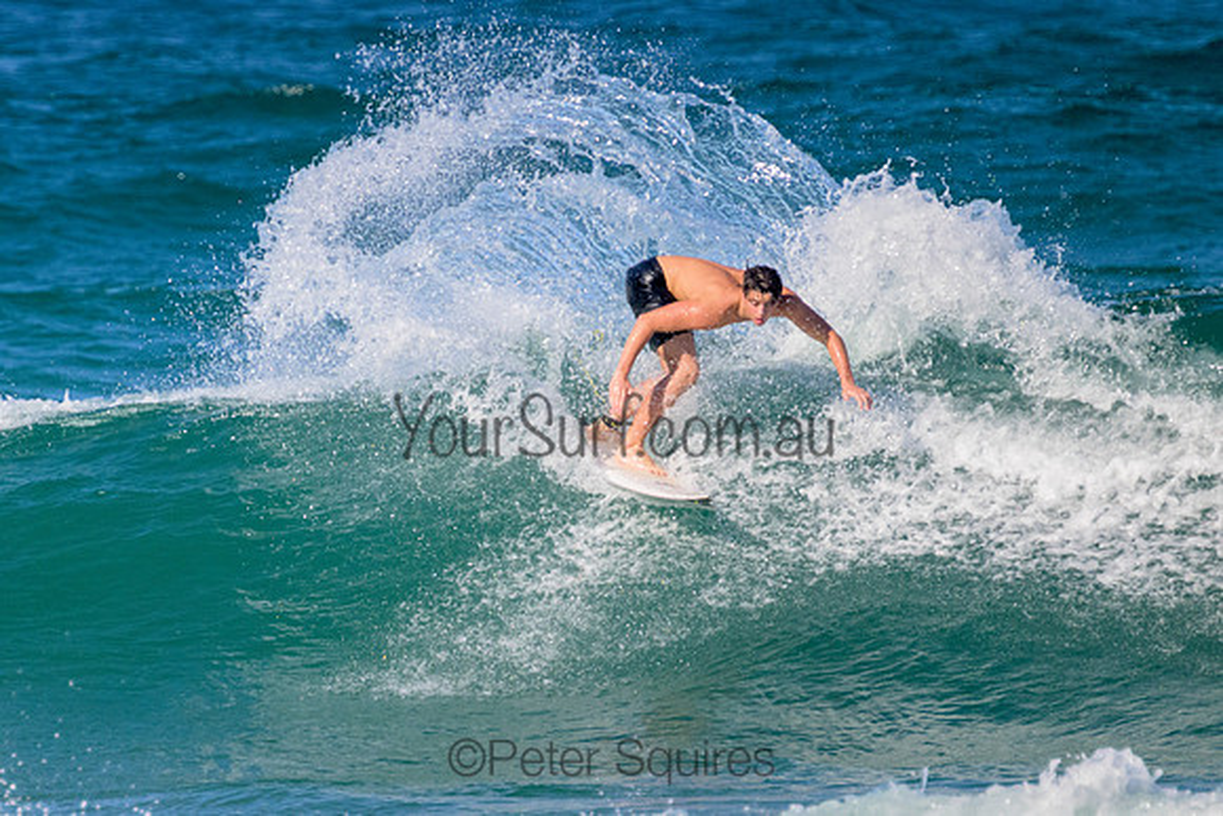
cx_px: 386
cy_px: 503
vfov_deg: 1.3
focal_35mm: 1095
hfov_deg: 1.9
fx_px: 37207
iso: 1800
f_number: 11
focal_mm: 800
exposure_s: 1/2000
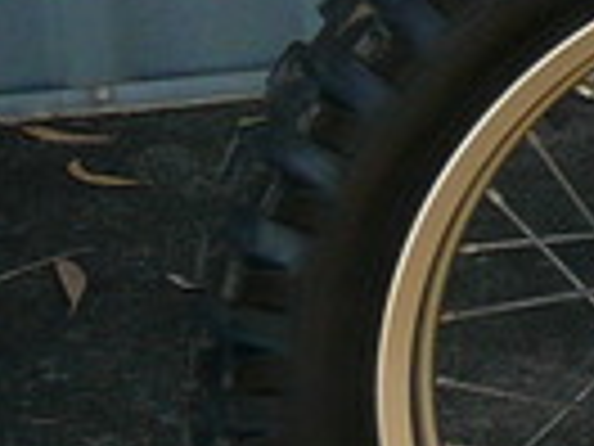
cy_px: -266
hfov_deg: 8.0
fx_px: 3638
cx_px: 1796
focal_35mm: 212
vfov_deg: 6.9
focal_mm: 5.2
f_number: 2.8
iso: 80
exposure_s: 1/250
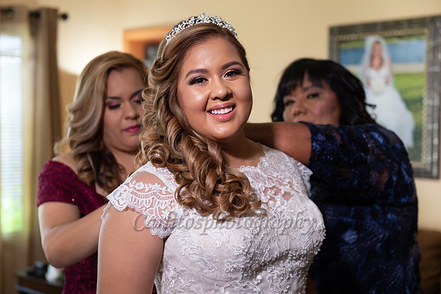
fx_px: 759
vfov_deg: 21.9
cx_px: 220
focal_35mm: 62
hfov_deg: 32.4
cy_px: 147
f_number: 3.2
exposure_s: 1/60
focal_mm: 62
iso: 400
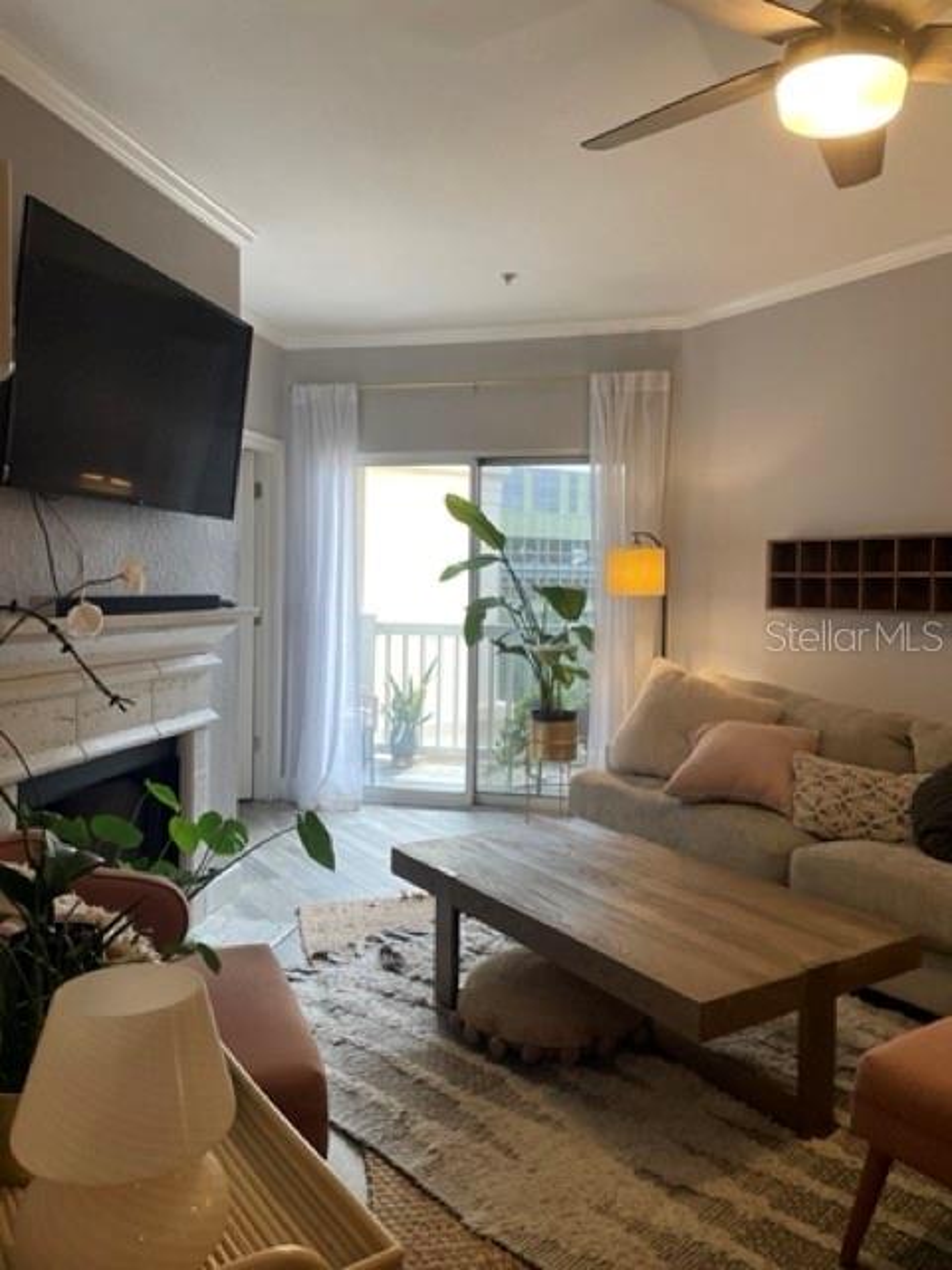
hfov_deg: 53.1
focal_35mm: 26
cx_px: 476
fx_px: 953
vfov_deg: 67.3
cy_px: 635
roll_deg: +0.0
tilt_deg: -1.8
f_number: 1.6
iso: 125
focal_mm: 4.2
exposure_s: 1/120
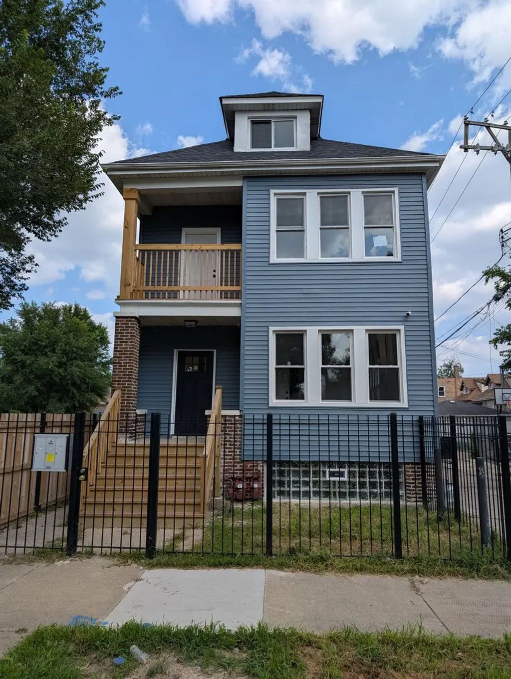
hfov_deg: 56.9
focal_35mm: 24
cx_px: 256
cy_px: 340
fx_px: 471
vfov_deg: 71.5
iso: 20
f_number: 1.68
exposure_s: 1/929
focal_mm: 6.9
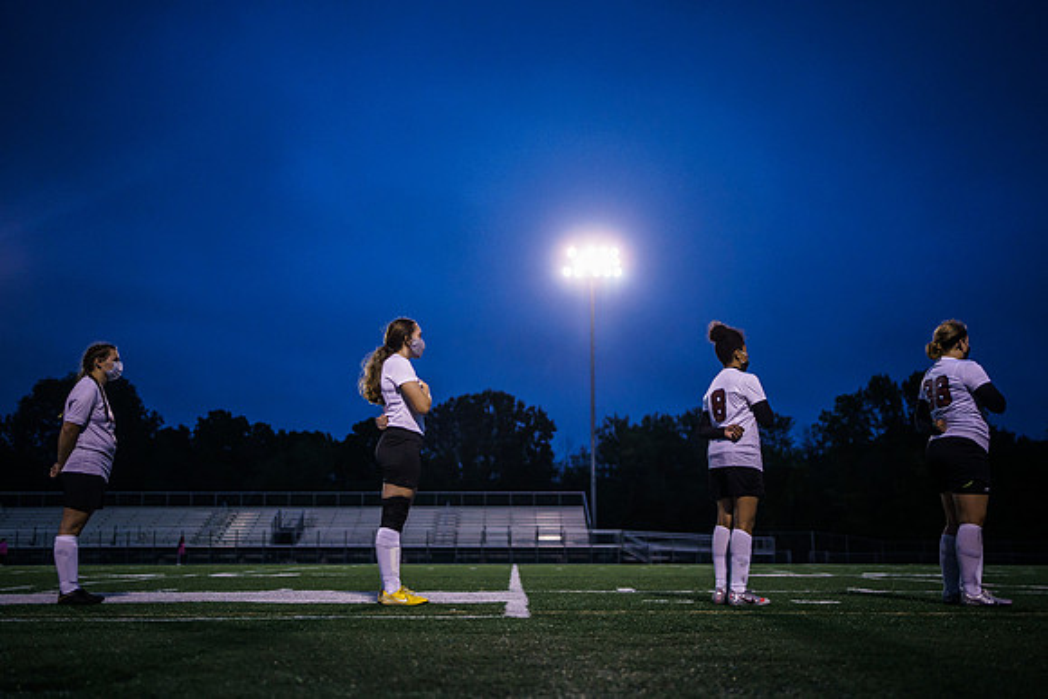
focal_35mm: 37
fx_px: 1087
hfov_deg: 51.5
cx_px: 523
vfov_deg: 35.6
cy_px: 350
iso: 3200
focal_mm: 35
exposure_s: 1/1000
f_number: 2
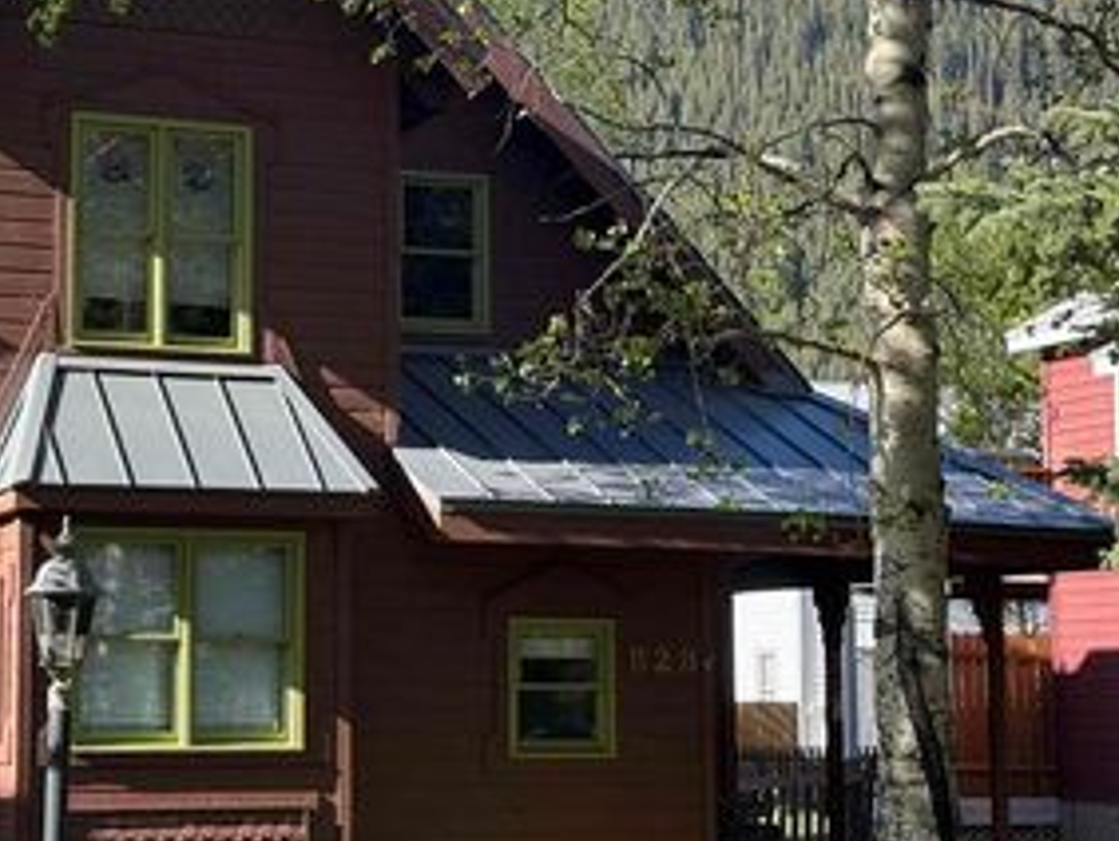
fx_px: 2750
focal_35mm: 85
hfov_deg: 22.9
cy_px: 430
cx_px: 345
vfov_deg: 17.4
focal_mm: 6.76
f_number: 1.78
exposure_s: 1/1242
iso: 80
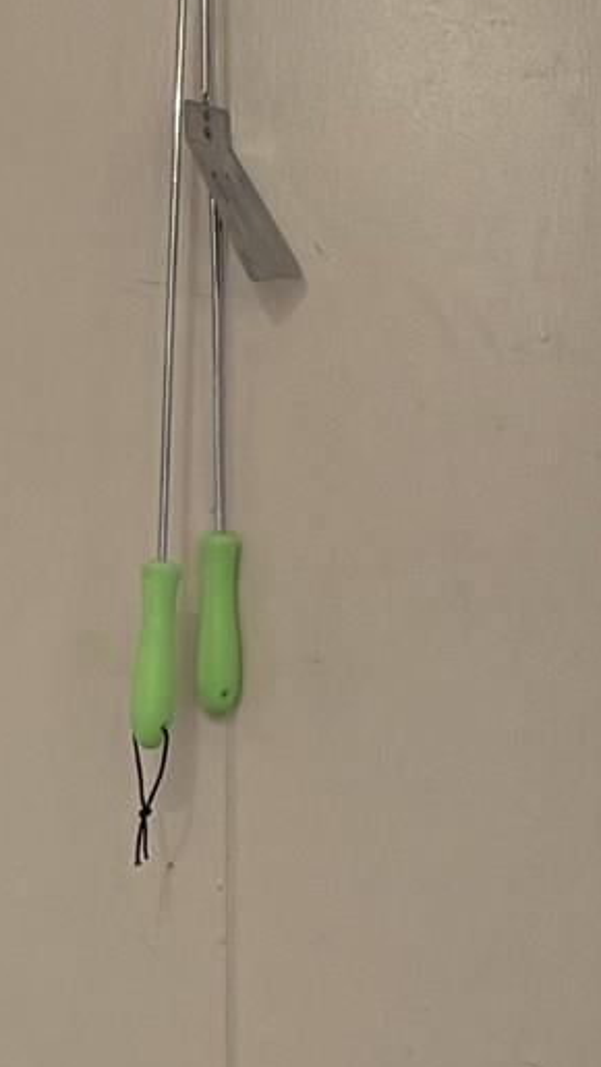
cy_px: 663
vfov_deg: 18.3
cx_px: 1370
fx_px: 3312
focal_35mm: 117
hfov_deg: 9.4
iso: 200
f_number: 1.78
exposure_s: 1/180
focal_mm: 6.76
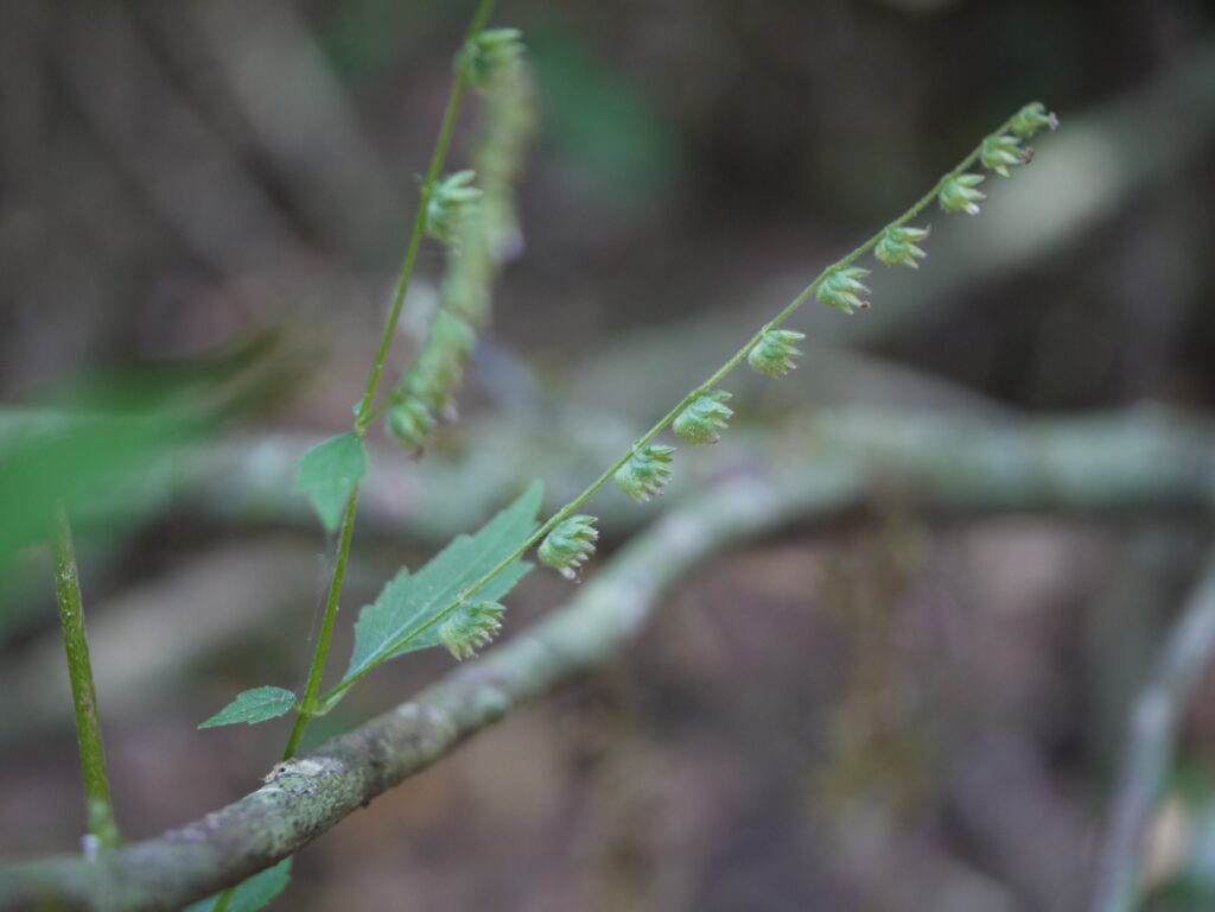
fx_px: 3159
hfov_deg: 21.8
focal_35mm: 90
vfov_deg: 16.4
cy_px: 456
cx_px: 608
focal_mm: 45
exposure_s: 1/40
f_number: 2.8
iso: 400
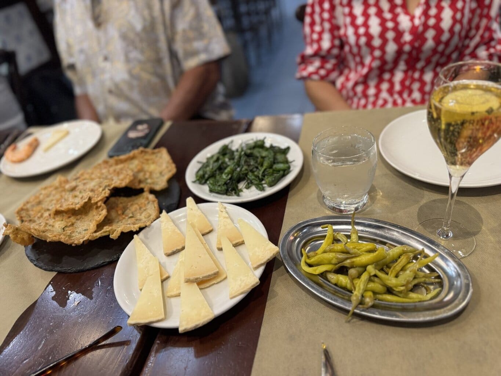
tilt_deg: -36.6
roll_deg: +12.6
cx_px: 250
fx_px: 347
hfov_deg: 71.6
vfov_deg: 56.8
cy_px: 188
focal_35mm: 24
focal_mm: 6.76
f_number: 1.78
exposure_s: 1/50
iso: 400
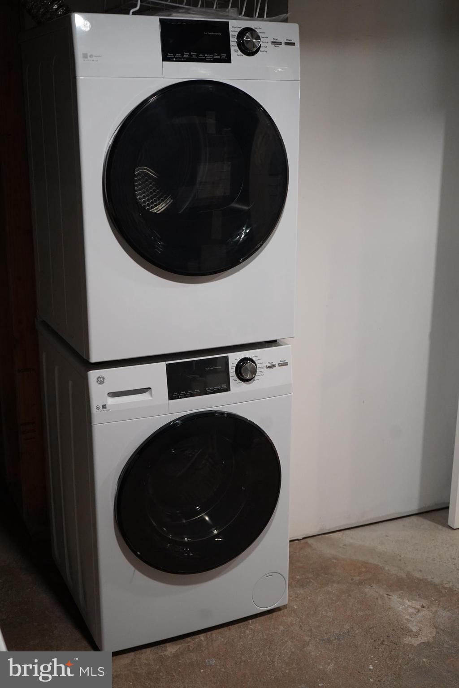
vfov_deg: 47.4
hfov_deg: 32.6
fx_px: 784
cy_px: 344
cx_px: 230
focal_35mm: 41
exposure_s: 1/160
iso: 4000
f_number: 4.5
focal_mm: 41
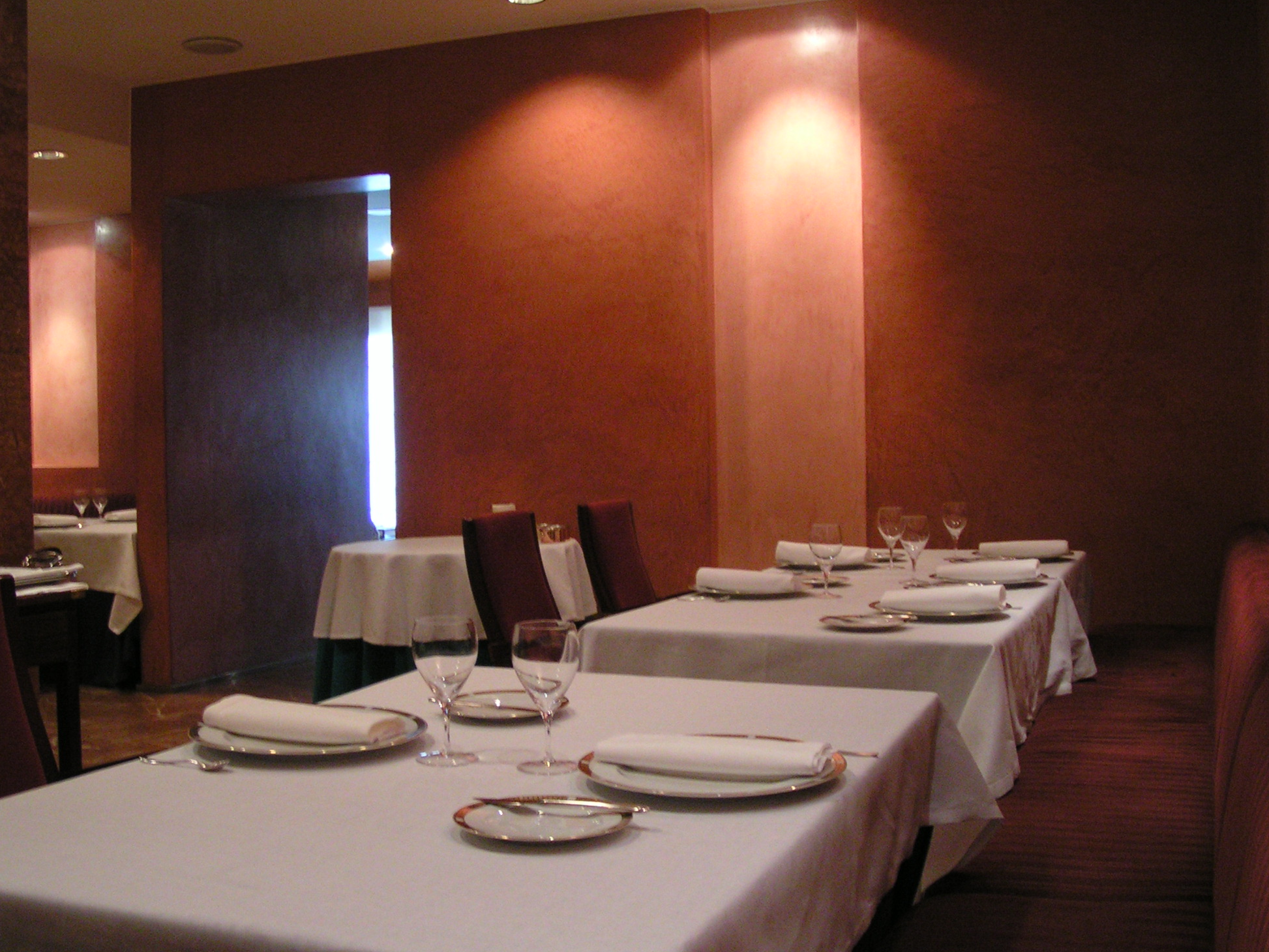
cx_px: 620
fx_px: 1466
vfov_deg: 36.0
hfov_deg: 46.8
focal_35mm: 40
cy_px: 477
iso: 200
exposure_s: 1/15
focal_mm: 5.8
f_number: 2.8
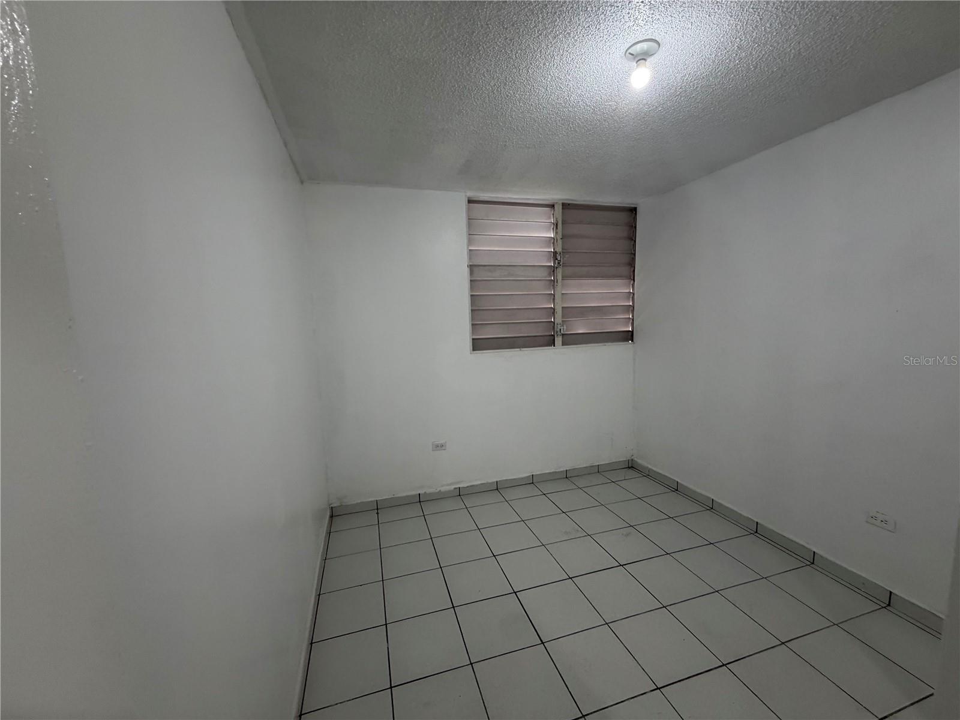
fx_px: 388
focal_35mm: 14
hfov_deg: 102.1
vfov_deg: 85.7
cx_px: 480
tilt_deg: -6.4
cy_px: 360
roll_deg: +3.2
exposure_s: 1/121
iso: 200
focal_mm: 2.22
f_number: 2.2
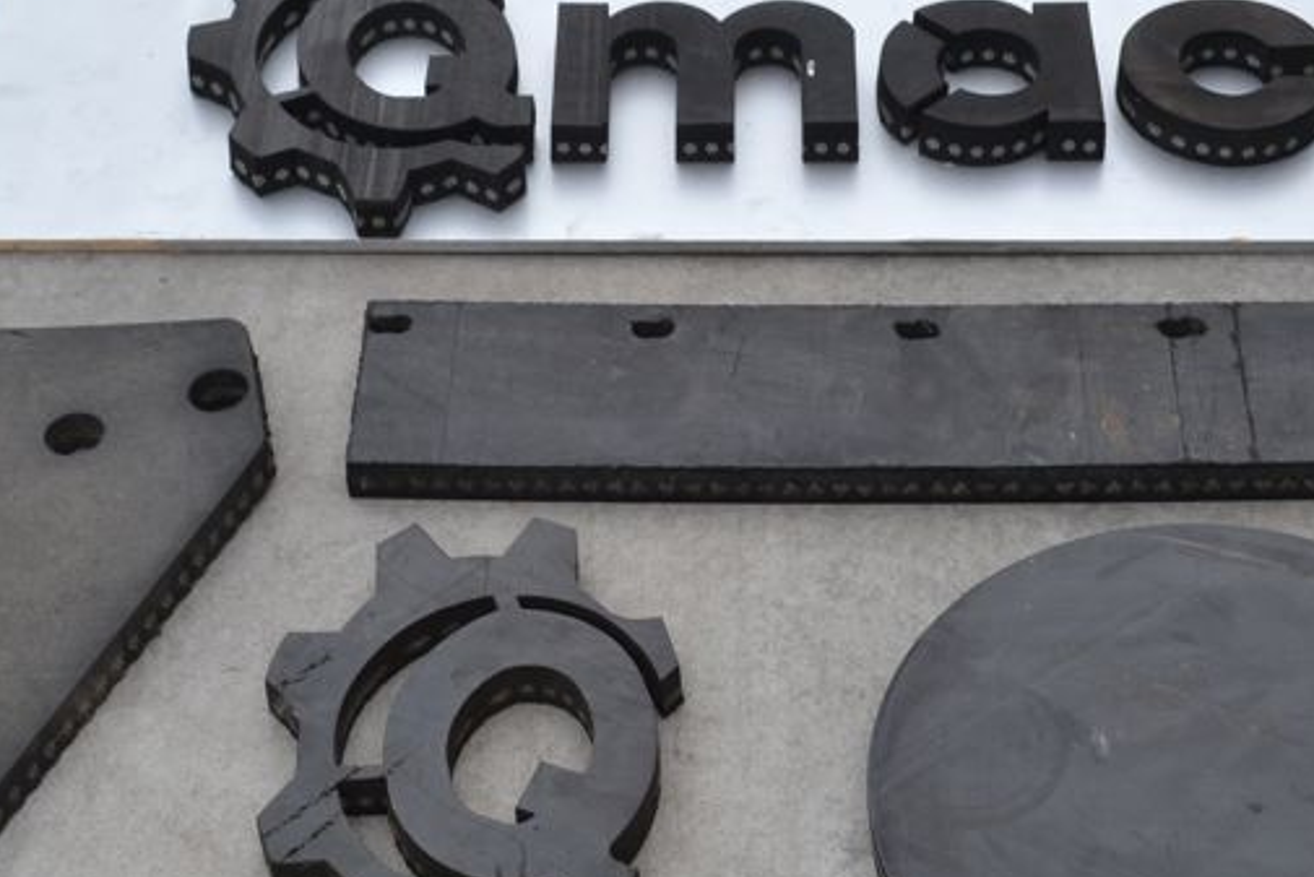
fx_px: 2665
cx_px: 679
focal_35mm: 73
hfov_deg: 27.7
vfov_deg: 18.7
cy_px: 345
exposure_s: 1/60
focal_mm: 24
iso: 250
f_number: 5.6
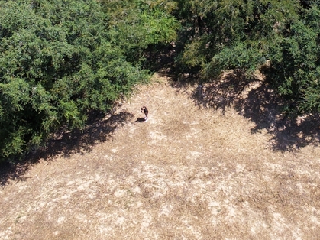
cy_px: 4
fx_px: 508
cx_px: 225
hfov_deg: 34.5
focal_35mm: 55
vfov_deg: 25.3
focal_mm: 3.05
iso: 100
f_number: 2.2
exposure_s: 1/640
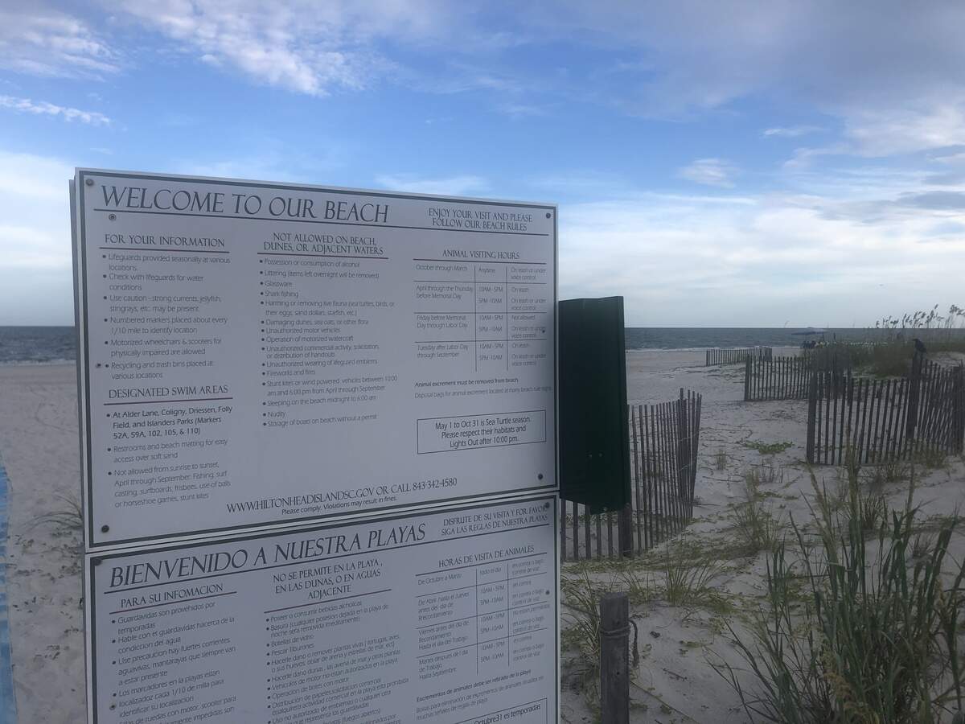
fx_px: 781
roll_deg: -0.5
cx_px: 482
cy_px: 362
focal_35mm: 28
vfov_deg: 49.7
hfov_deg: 63.4
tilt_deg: -3.0
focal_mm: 3.99
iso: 20
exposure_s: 1/796
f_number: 1.8
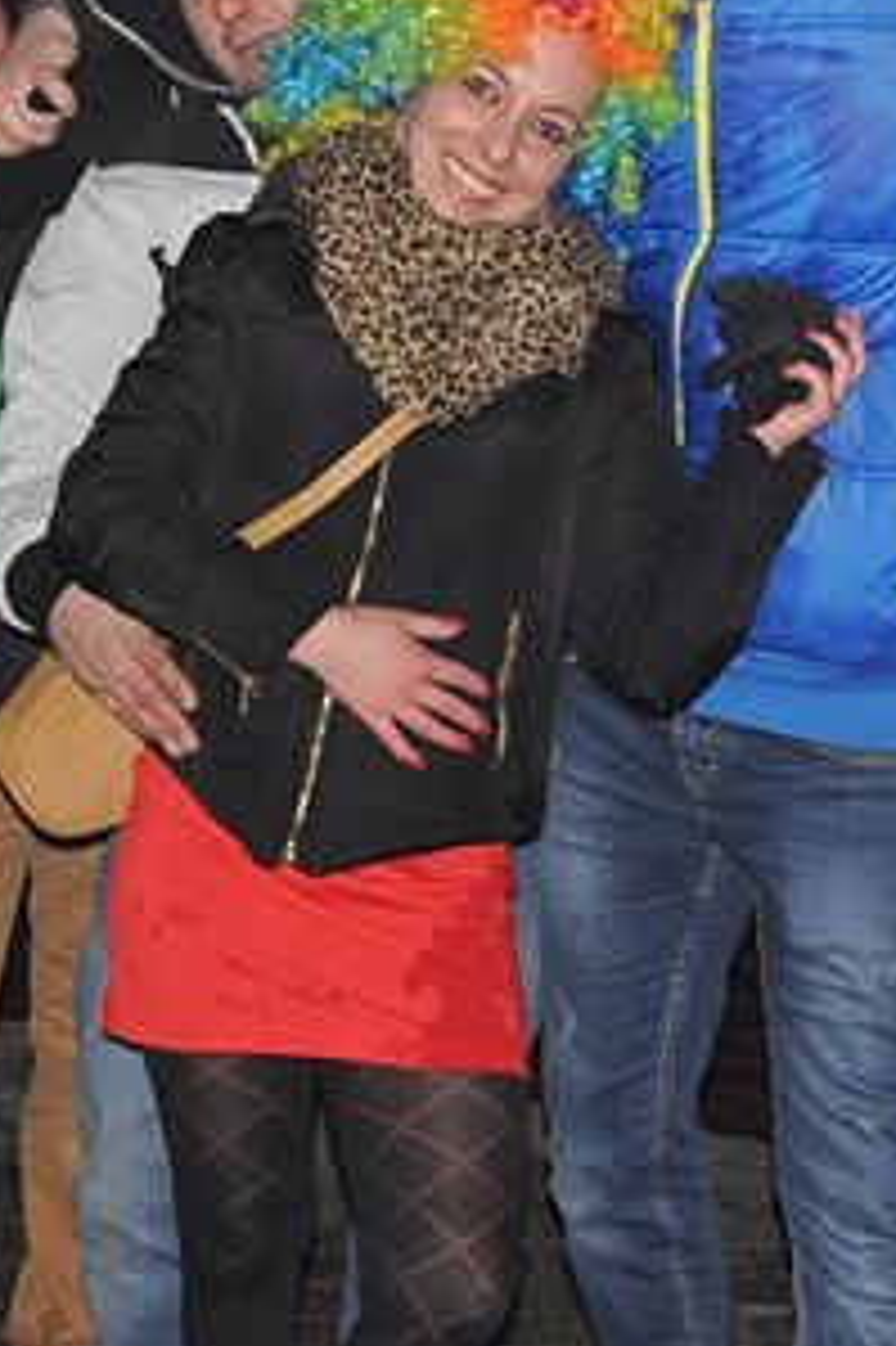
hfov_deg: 15.3
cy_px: 673
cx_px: 473
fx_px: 3342
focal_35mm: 89
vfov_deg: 22.8
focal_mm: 21
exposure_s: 1/60
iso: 1600
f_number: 5
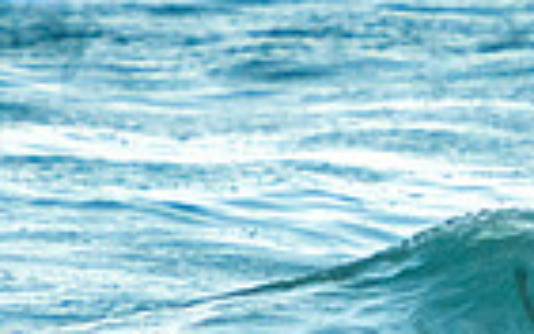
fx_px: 29808
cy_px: 294
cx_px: 905
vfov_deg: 0.6
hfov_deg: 1.0
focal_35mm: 2049
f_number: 5.6
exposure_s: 1/1000
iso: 900
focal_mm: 320
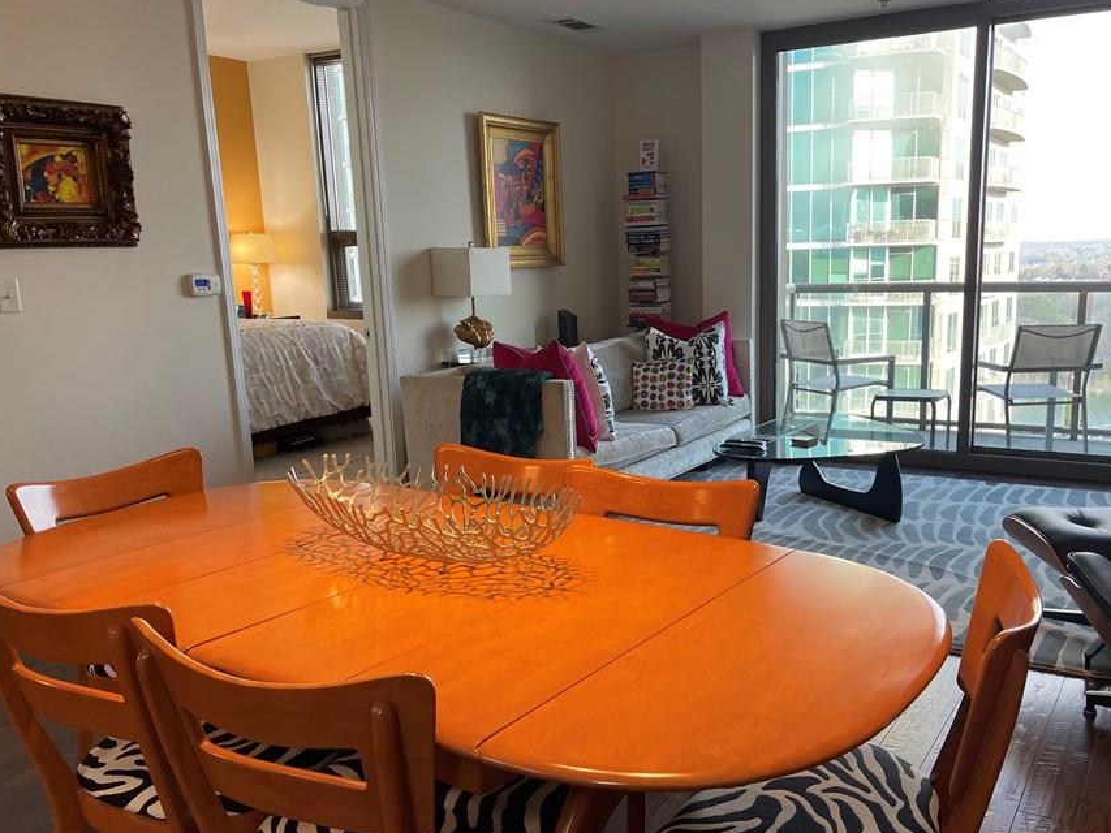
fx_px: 963
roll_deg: +1.4
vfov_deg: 46.8
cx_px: 650
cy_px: 452
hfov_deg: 59.6
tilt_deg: -11.6
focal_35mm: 30
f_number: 1.6
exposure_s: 1/120
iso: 125
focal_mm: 5.1
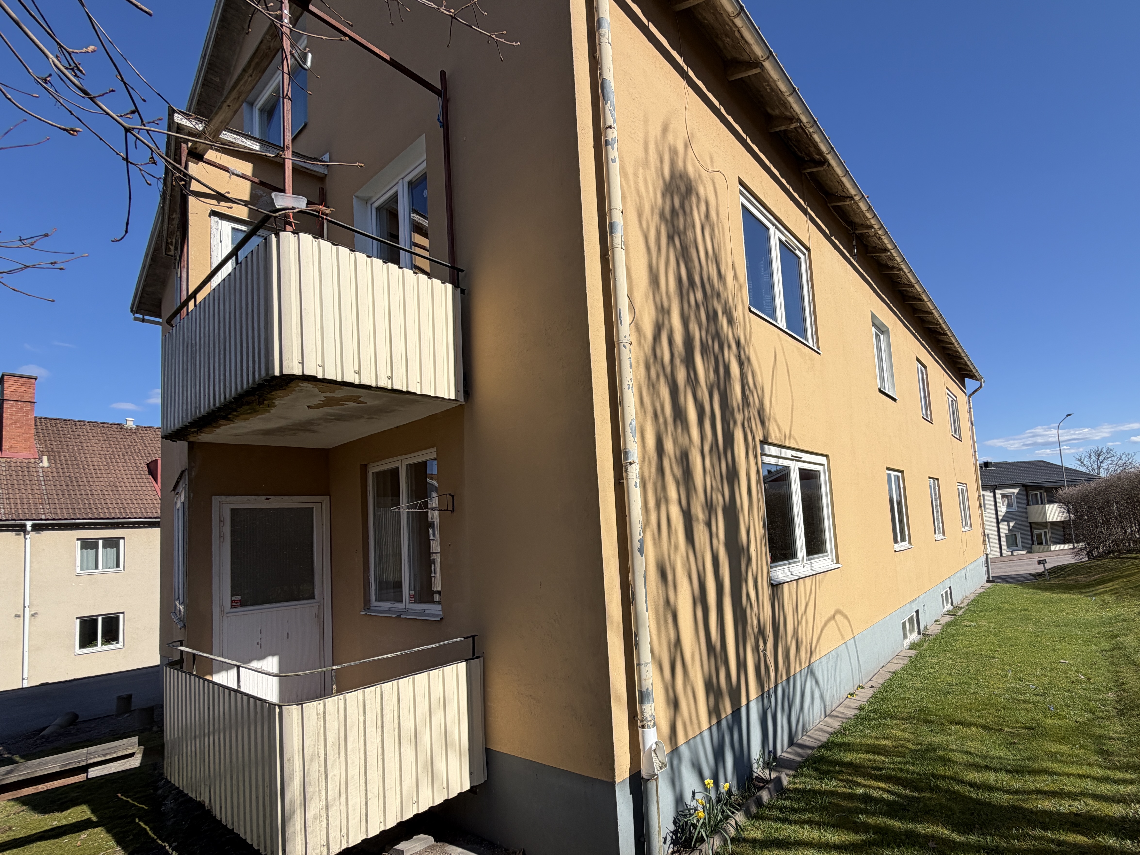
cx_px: 661
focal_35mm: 17
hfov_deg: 90.3
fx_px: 560
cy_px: 487
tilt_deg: +4.9
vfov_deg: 74.3
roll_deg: +4.1
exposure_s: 1/853
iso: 20
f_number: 2.2
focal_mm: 2.22
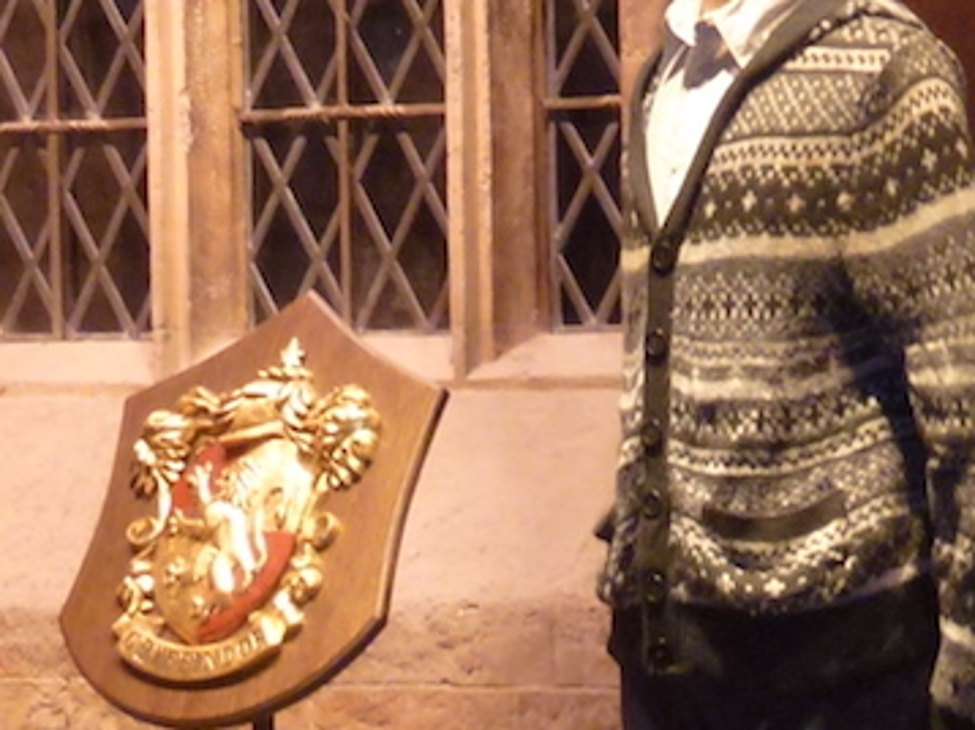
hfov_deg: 12.0
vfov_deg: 9.0
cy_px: 172
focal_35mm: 165
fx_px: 4644
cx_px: 359
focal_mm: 7.4
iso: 200
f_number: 3.9
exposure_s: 1/4
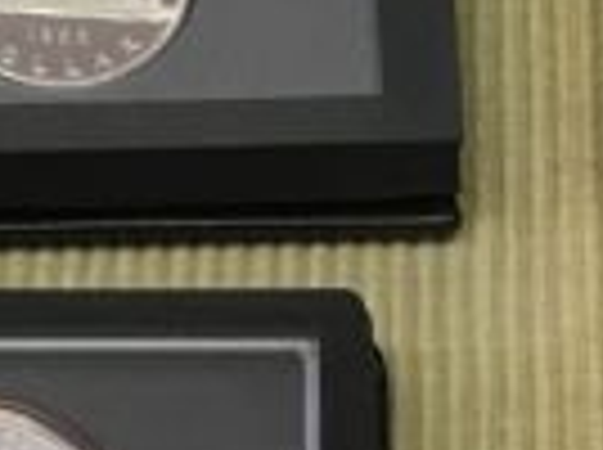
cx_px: 508
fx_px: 3773
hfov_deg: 9.1
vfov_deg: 6.8
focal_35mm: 217
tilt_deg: -61.2
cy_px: 477
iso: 80
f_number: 2.2
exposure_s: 1/30
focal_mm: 4.15
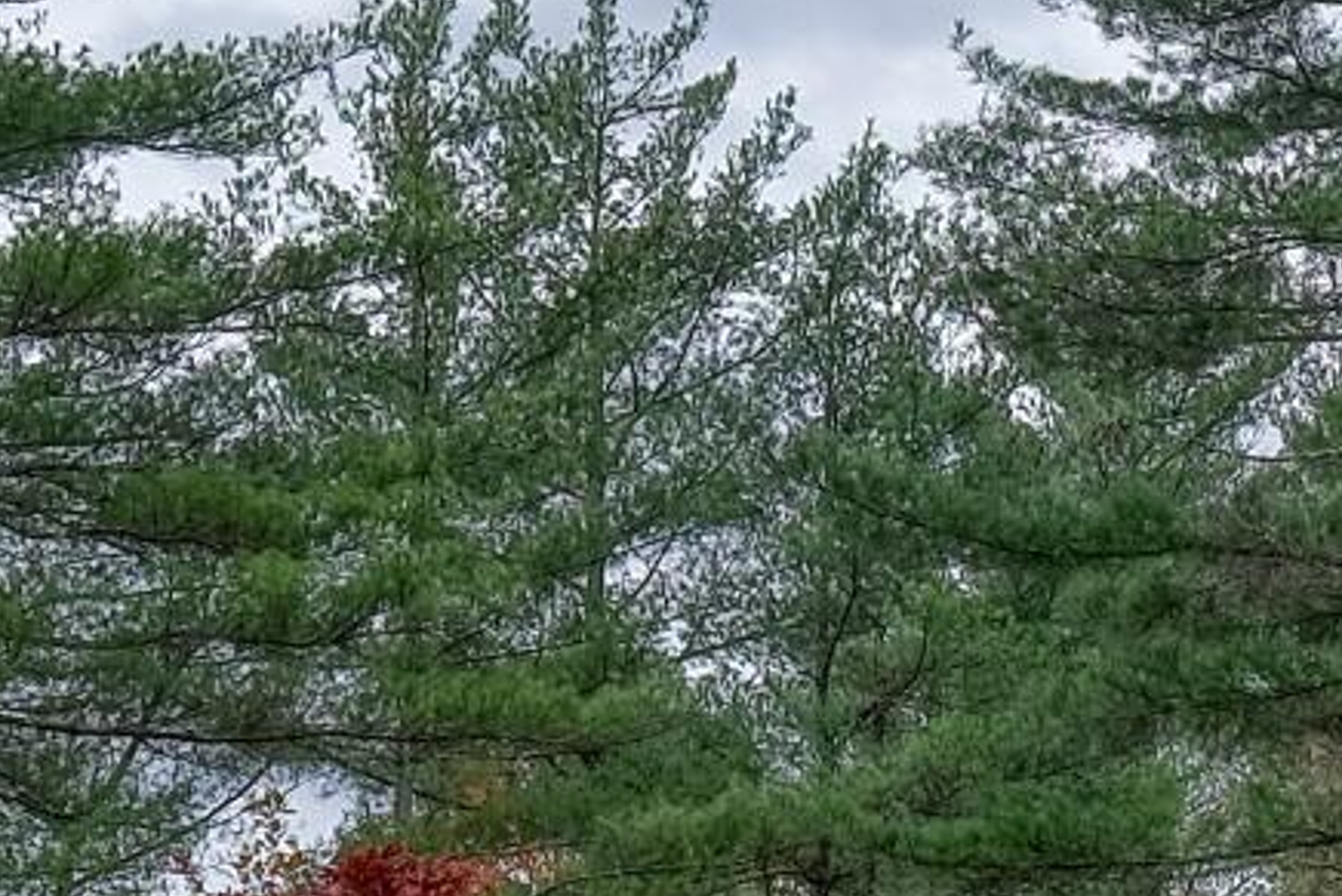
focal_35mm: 165
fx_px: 6153
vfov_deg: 8.1
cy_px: 1530
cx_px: 1114
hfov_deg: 12.4
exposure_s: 1/15
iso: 800
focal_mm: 16
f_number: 4
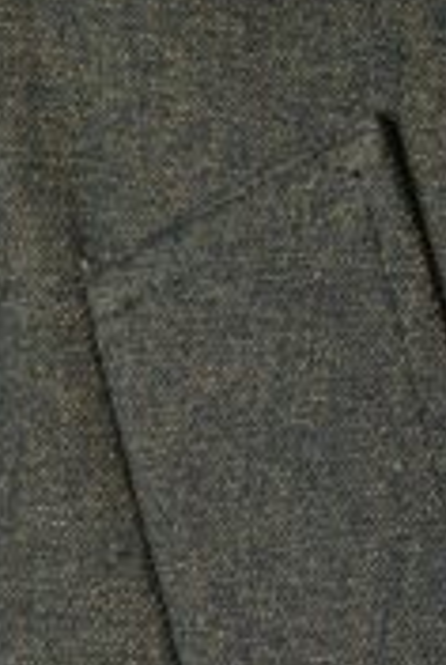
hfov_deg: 5.4
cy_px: 1158
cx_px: 435
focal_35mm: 255
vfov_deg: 7.8
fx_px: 4720
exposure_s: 1/8
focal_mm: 50
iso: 100
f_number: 8
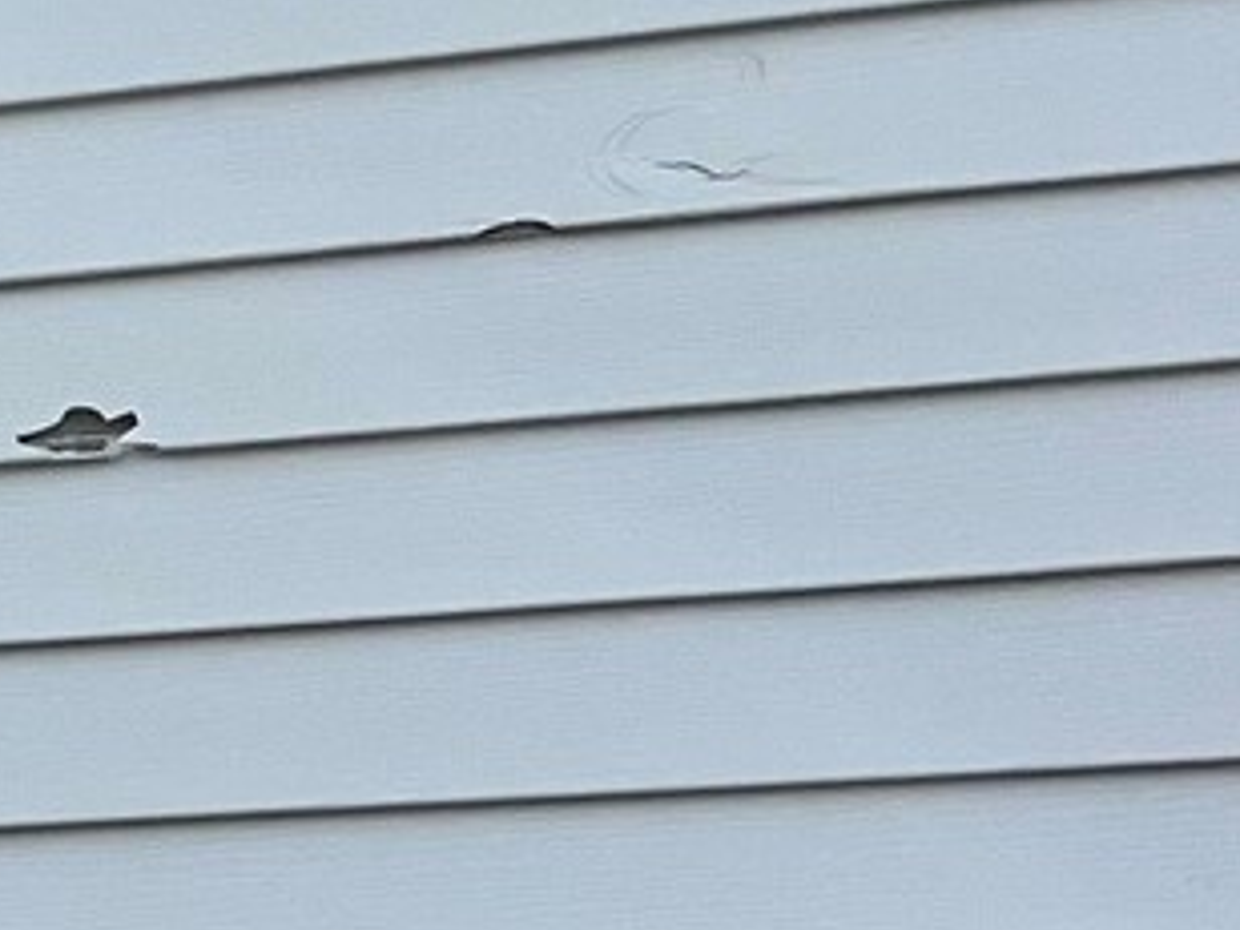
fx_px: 6197
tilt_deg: +7.9
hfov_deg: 8.9
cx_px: -2705
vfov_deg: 8.6
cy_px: 801
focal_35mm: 173
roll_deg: -0.3
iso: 50
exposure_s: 1/3968
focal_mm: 5.7
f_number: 1.5
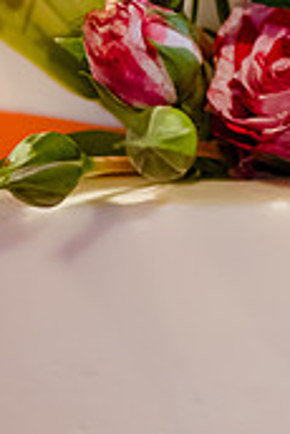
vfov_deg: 3.6
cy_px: -72
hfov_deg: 2.4
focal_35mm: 565
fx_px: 6813
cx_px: 472
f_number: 3
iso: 1250
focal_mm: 105
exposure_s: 1/125
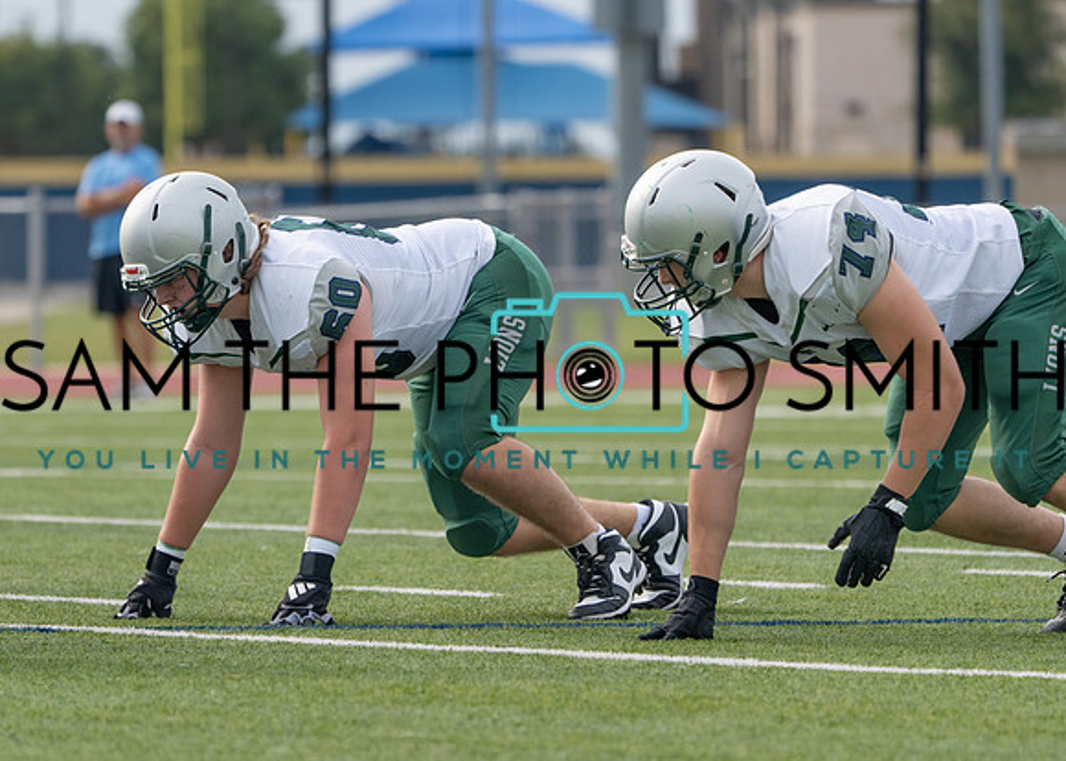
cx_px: 356
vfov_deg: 4.0
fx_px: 11023
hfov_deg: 5.5
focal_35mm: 364
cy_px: 472
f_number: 5.6
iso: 400
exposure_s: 1/1250
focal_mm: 276
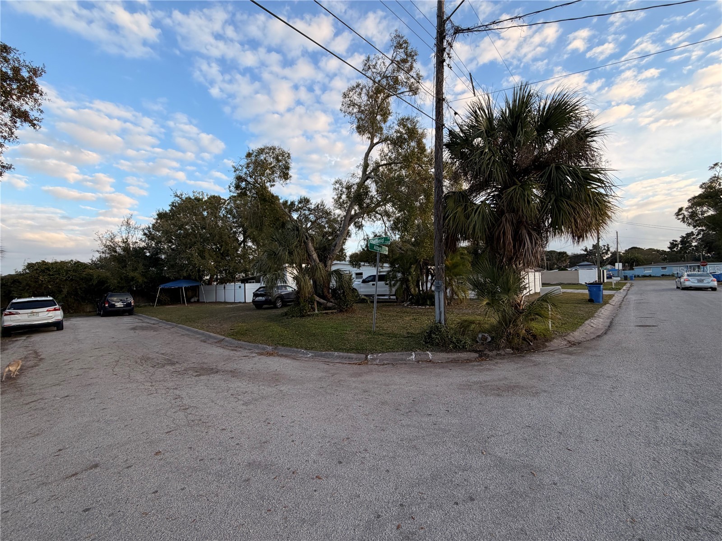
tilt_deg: +2.0
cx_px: 361
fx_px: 292
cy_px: 270
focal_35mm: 14
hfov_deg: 102.1
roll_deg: +1.9
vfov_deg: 85.7
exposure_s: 1/770
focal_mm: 2.22
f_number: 2.2
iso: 32
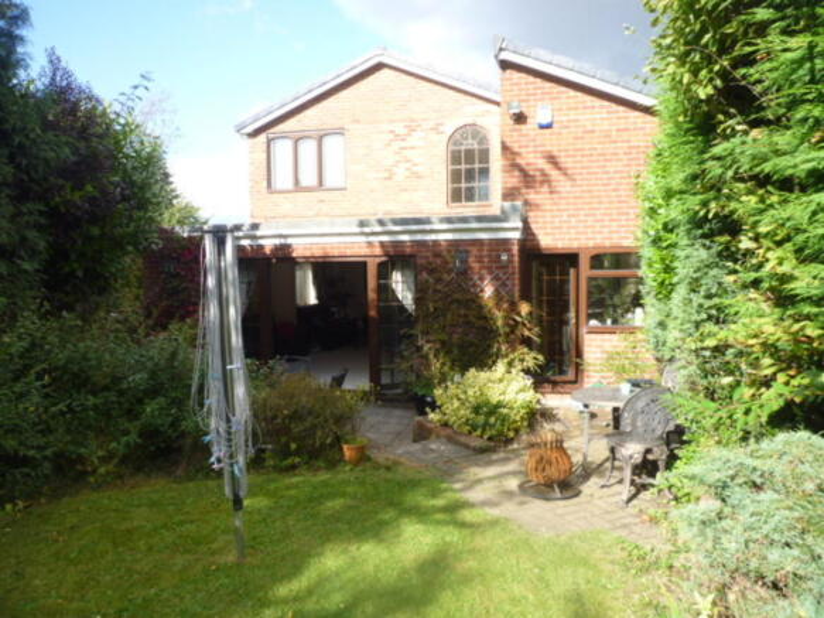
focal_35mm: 25
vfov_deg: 54.9
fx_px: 595
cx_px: 412
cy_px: 309
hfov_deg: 69.4
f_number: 4
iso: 80
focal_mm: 4.5
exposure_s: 1/160
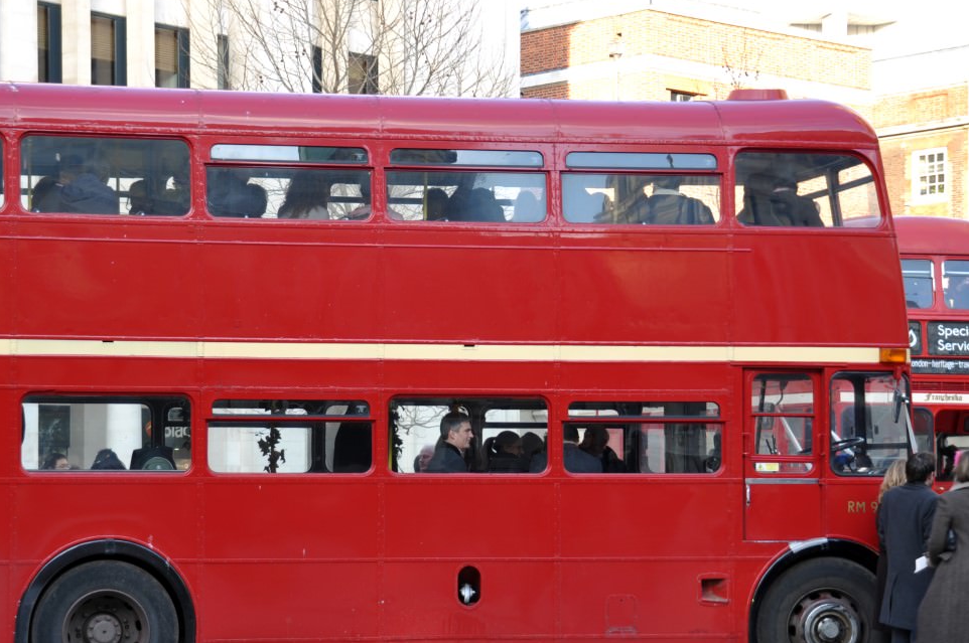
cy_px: 407
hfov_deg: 21.2
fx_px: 2581
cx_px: 348
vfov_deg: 14.2
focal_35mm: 96
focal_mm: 44
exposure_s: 1/40
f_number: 4.5
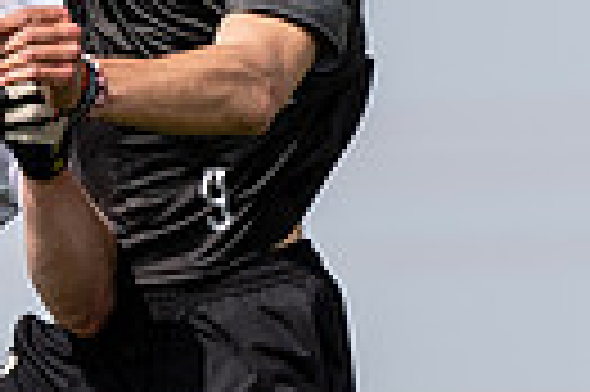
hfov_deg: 1.4
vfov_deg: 0.9
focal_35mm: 1512
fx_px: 24749
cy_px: -18
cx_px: 175
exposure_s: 1/2500
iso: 200
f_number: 4
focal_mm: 200
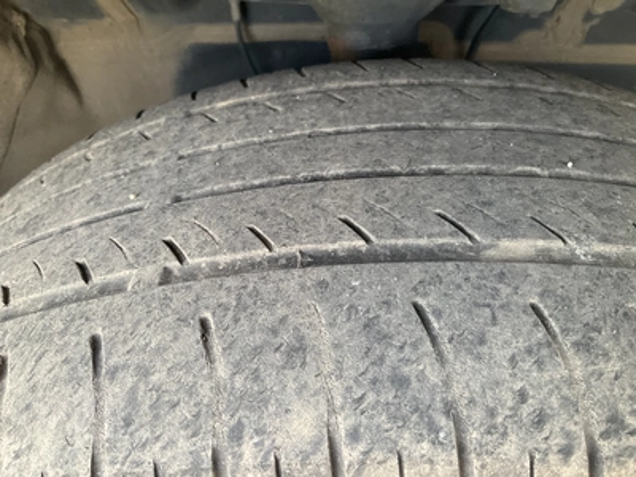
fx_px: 533
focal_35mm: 29
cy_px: 238
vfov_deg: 48.2
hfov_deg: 61.7
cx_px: 318
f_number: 1.8
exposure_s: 1/79
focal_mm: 3
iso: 64
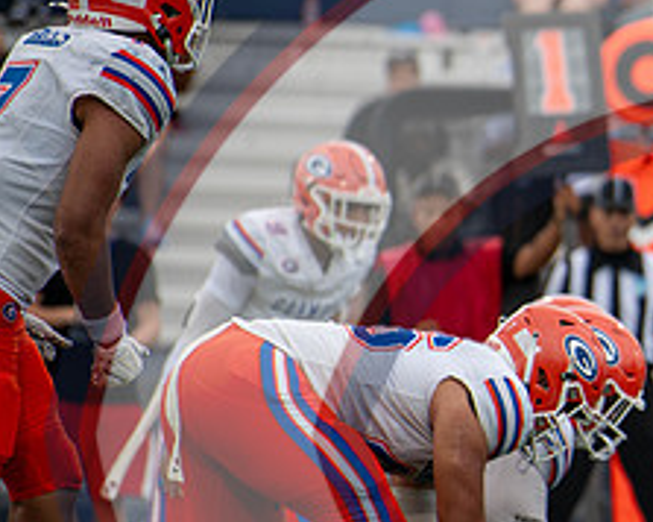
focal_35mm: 729
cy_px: 351
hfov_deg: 2.6
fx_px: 14077
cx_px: 1191
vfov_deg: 2.1
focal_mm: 200
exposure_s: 1/1000
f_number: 2.8
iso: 400
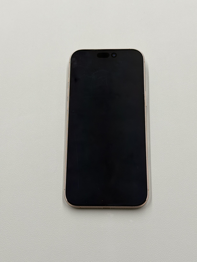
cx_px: 98
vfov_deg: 39.7
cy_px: 131
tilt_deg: -69.8
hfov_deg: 30.3
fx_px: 364
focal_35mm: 48
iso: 100
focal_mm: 6.76
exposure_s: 1/60
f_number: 1.78
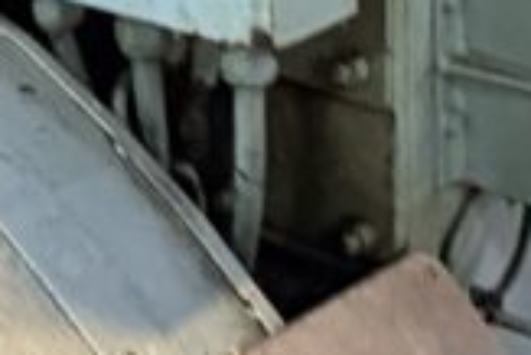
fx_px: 2318
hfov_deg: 13.0
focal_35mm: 157
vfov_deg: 7.8
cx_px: 78
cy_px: -638
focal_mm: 6.76
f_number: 1.78
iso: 640
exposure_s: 1/60
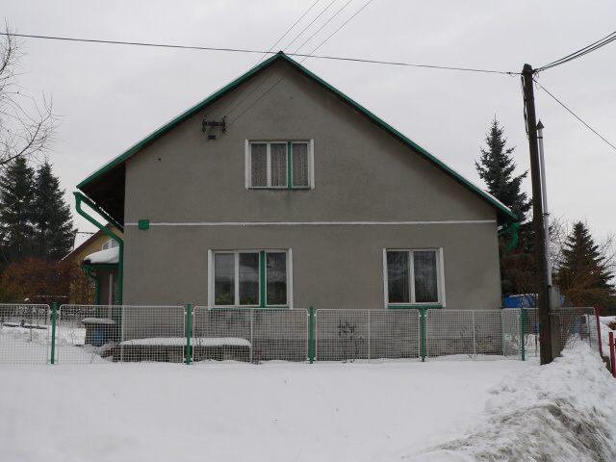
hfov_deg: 47.9
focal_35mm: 39
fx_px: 694
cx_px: 308
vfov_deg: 36.8
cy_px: 231
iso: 80
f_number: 4
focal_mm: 6.5
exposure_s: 1/500
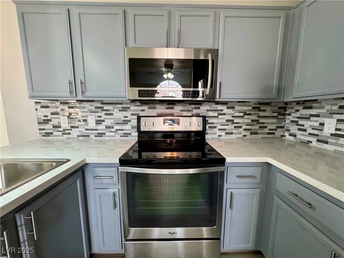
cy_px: 129
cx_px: 172
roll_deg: -0.3
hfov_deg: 102.1
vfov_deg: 85.7
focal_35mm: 14
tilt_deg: -7.7
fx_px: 139
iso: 200
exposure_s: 1/60
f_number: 2.2
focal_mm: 2.22
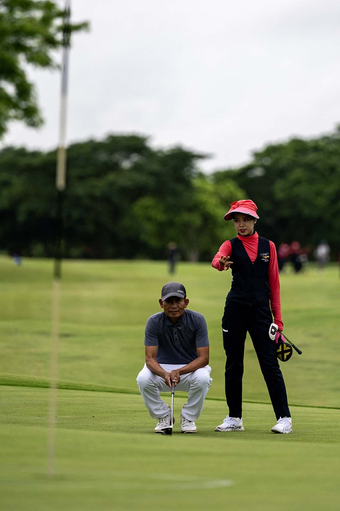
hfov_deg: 6.9
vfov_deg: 10.3
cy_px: 256
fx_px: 2833
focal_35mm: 200
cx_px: 170
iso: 320
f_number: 2.8
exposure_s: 1/2000
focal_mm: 200
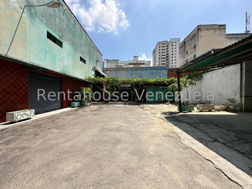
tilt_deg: -0.8
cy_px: 94
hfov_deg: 102.1
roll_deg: +0.1
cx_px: 126
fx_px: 102
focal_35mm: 14
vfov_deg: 85.7
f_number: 2.2
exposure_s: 1/1825
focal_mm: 2.22
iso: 50
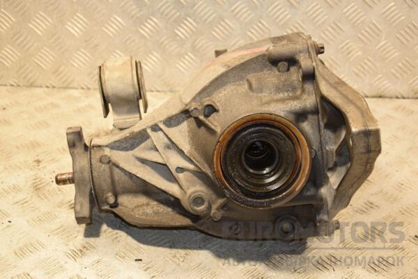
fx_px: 784
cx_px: 209
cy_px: 140
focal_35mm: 68
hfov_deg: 29.9
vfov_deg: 20.2
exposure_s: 1/125
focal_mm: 45
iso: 800
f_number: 4.8
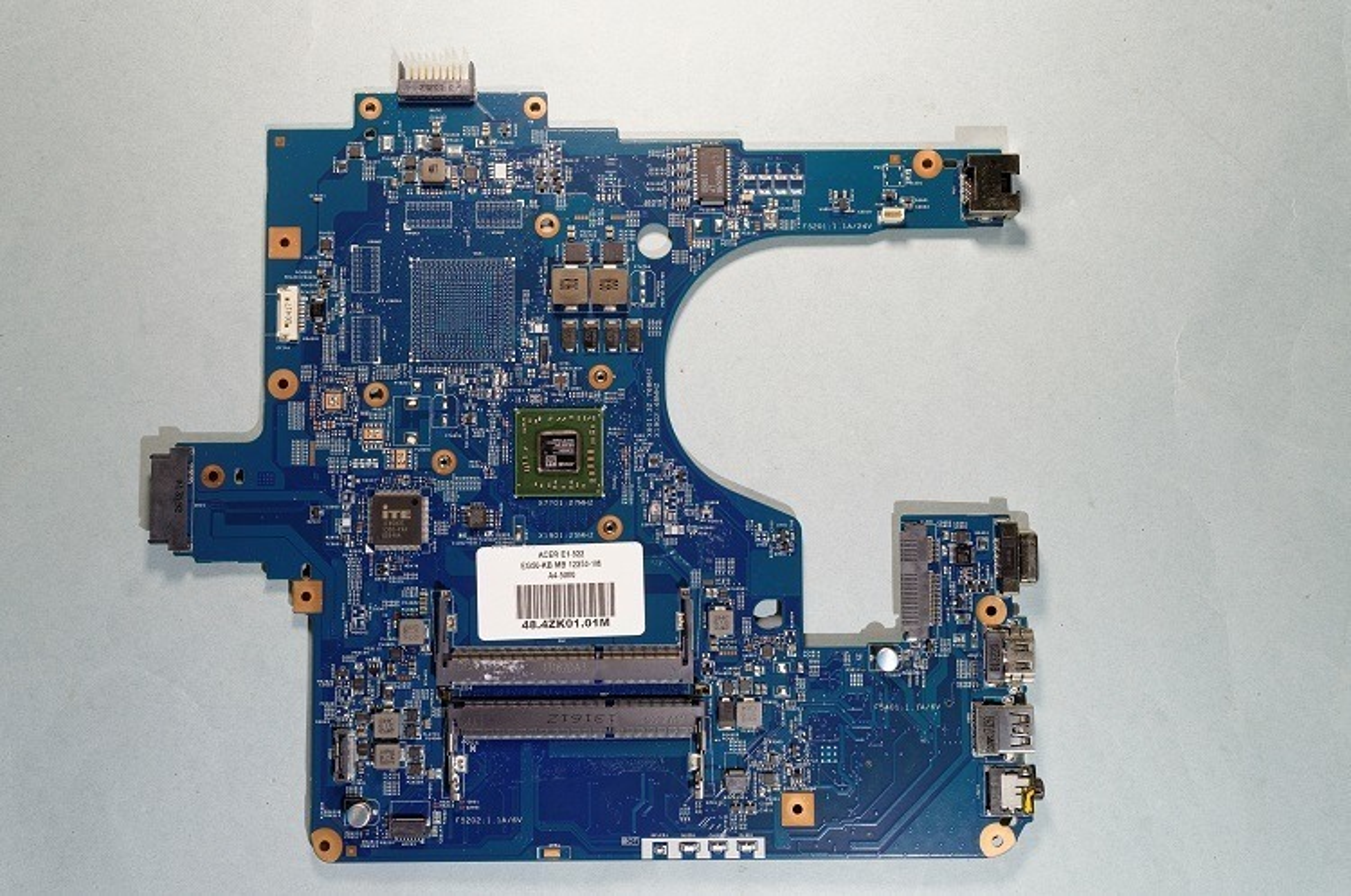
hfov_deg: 57.3
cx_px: 676
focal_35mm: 33
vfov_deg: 39.9
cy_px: 448
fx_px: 1237
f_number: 8
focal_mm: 22
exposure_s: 1/5
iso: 100
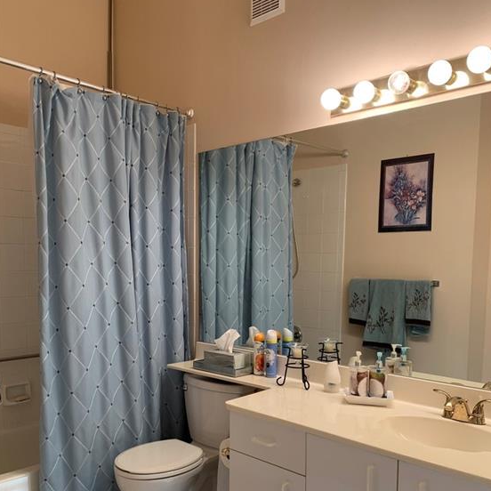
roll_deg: +0.2
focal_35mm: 32
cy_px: 320
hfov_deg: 51.1
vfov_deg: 50.3
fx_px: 514
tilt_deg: -3.6
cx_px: 253
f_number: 1.8
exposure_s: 1/60
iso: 64
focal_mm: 4.25
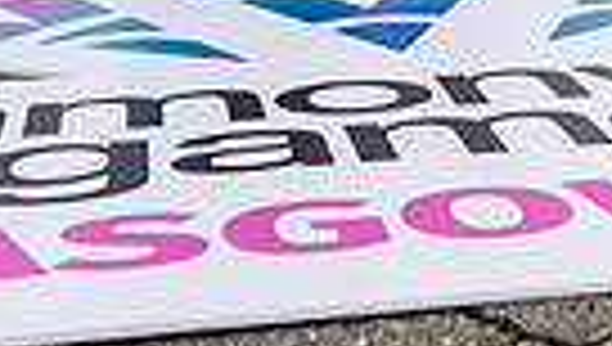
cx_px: 577
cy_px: -561
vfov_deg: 8.7
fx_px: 2015
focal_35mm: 124
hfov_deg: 17.0
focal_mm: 24
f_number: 8
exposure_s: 1/160
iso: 125
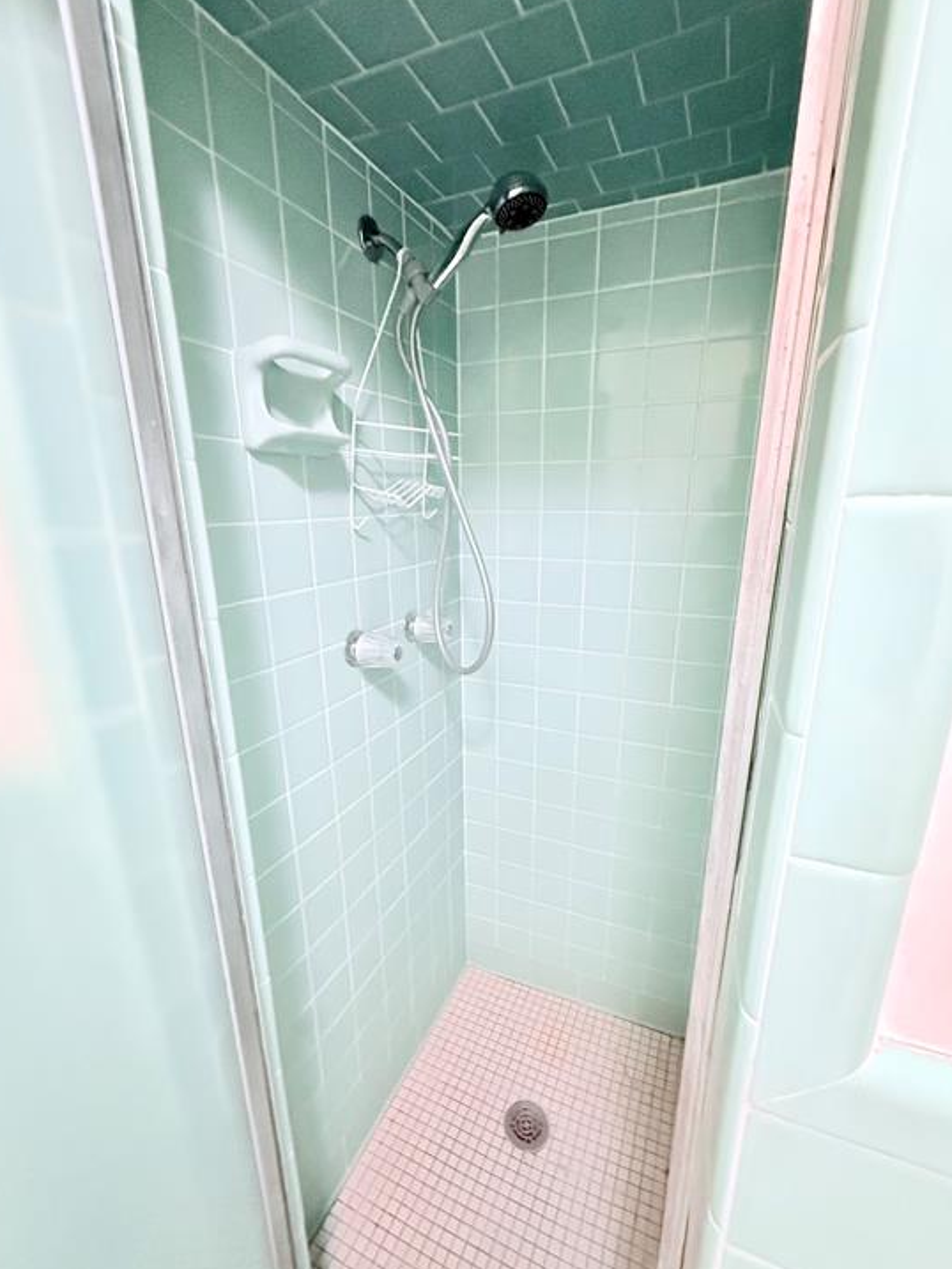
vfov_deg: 98.1
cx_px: 487
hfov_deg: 81.8
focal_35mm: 15
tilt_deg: -15.7
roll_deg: -0.1
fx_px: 550
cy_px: 658
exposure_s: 1/60
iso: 1250
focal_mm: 2.22
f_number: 2.2
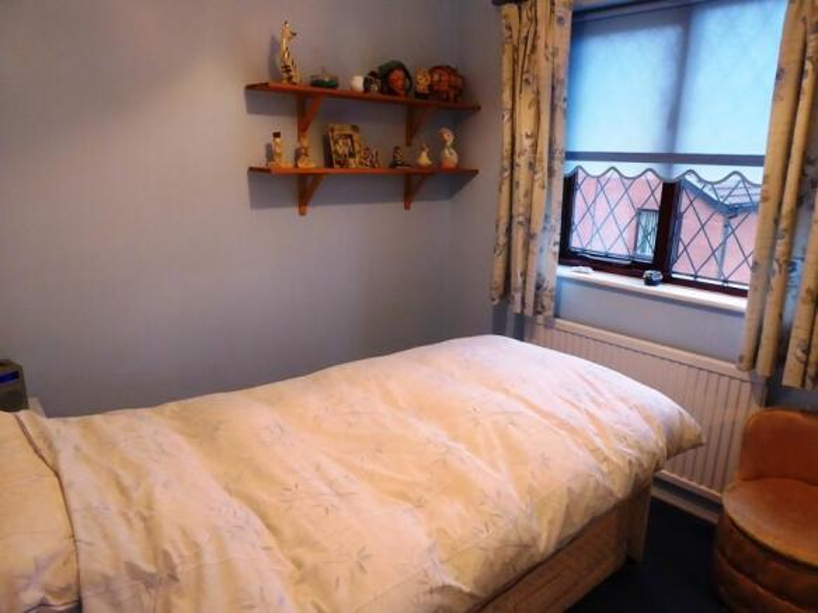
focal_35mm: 25
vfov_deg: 54.9
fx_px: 591
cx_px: 409
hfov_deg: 69.4
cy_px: 306
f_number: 3.3
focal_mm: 4.3
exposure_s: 1/40
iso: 400
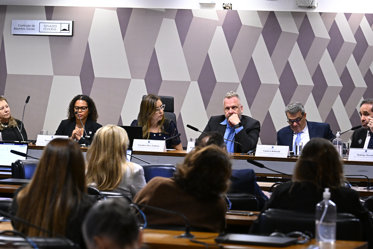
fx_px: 1658
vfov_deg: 8.6
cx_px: 181
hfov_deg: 12.8
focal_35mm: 160
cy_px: 143
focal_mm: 120
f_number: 5.6
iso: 6400
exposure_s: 1/160
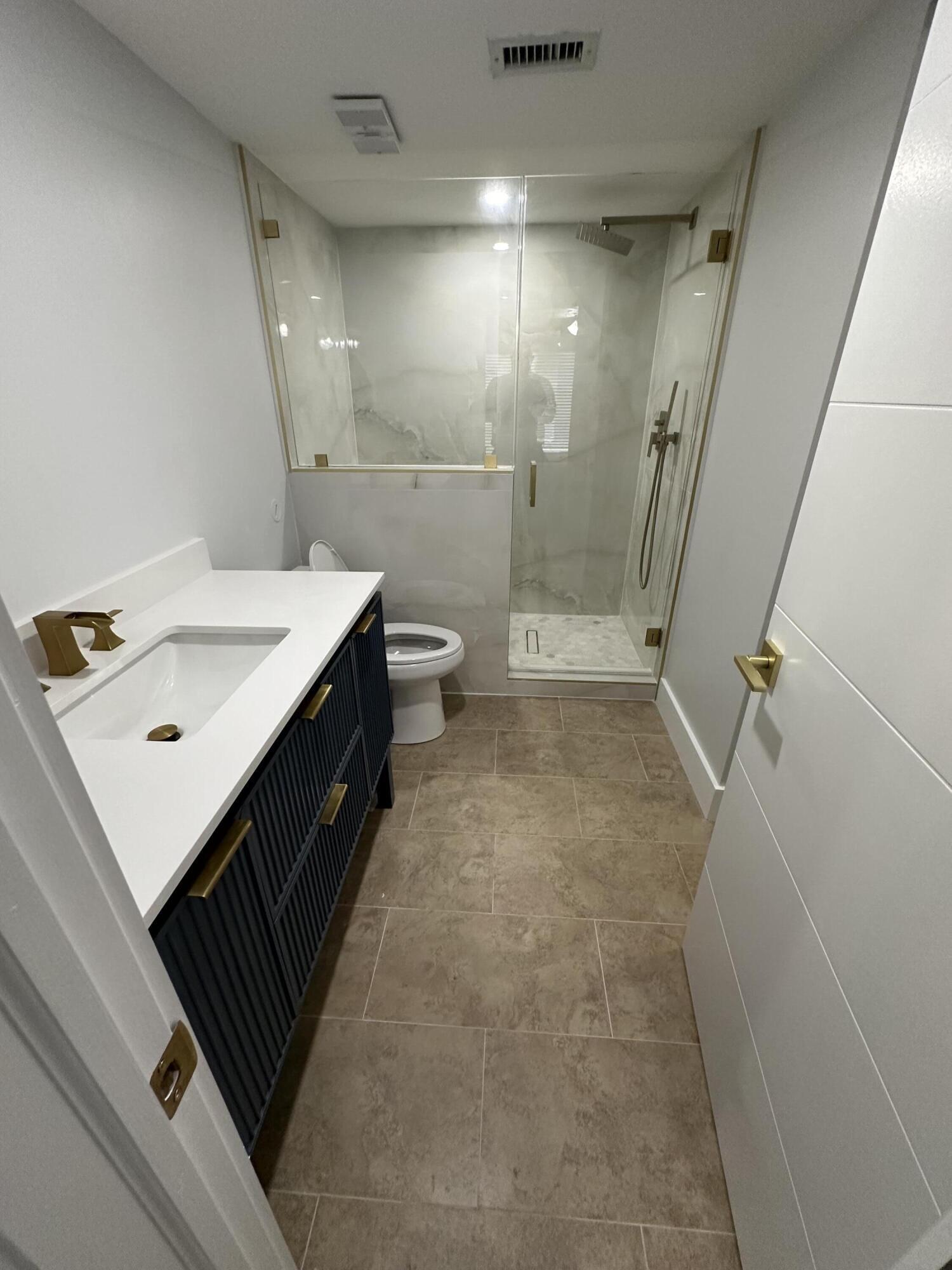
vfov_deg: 102.1
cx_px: 476
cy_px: 635
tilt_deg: -25.6
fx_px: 513
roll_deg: -0.3
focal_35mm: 14
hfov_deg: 85.7
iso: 320
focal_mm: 2.22
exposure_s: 1/99
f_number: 2.2
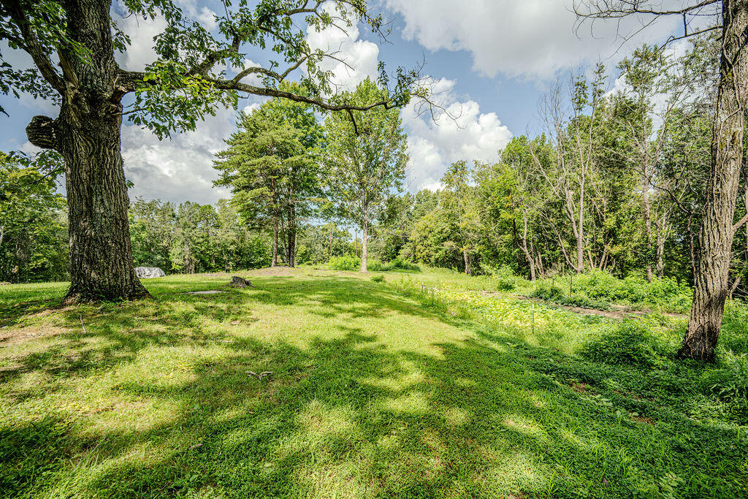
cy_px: 250
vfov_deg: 81.2
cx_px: 374
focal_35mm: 14
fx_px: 291
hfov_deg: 104.2
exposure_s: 1/3200
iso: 500
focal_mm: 14
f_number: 4
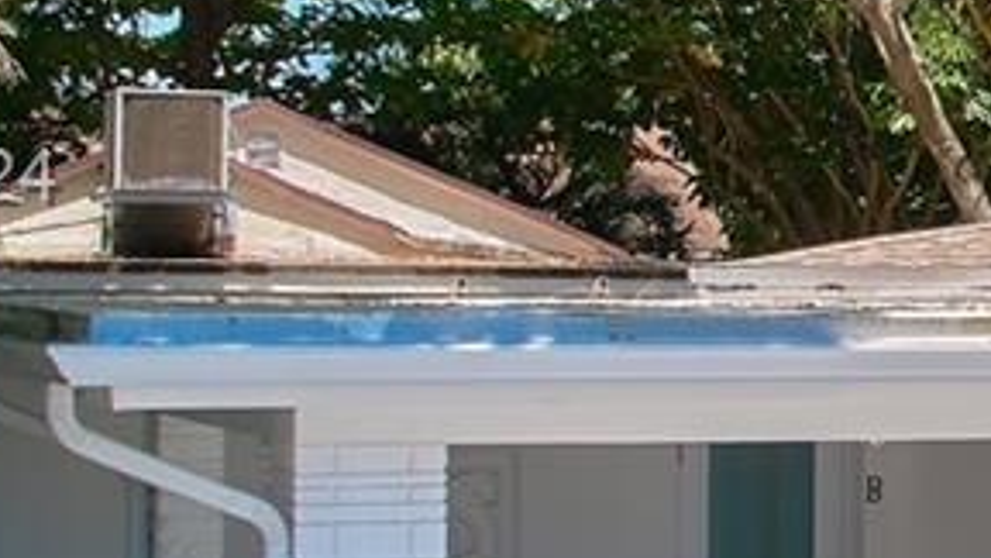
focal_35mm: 128
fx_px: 3364
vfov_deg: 9.5
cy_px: 184
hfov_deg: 14.9
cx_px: 1710
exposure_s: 1/30
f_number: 2.8
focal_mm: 8.38
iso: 100
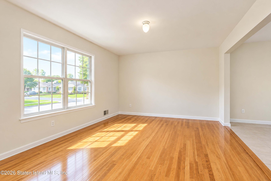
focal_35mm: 15
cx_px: 136
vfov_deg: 77.3
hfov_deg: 100.4
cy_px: 90
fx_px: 113
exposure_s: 1/100
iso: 1250
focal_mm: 10
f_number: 10
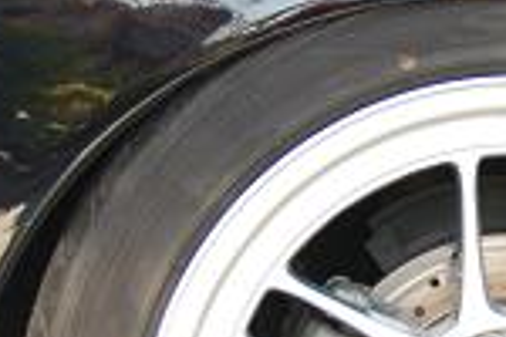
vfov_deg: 3.5
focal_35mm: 391
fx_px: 5495
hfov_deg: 5.2
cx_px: 624
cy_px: 155
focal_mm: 52
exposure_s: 1/100
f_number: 5
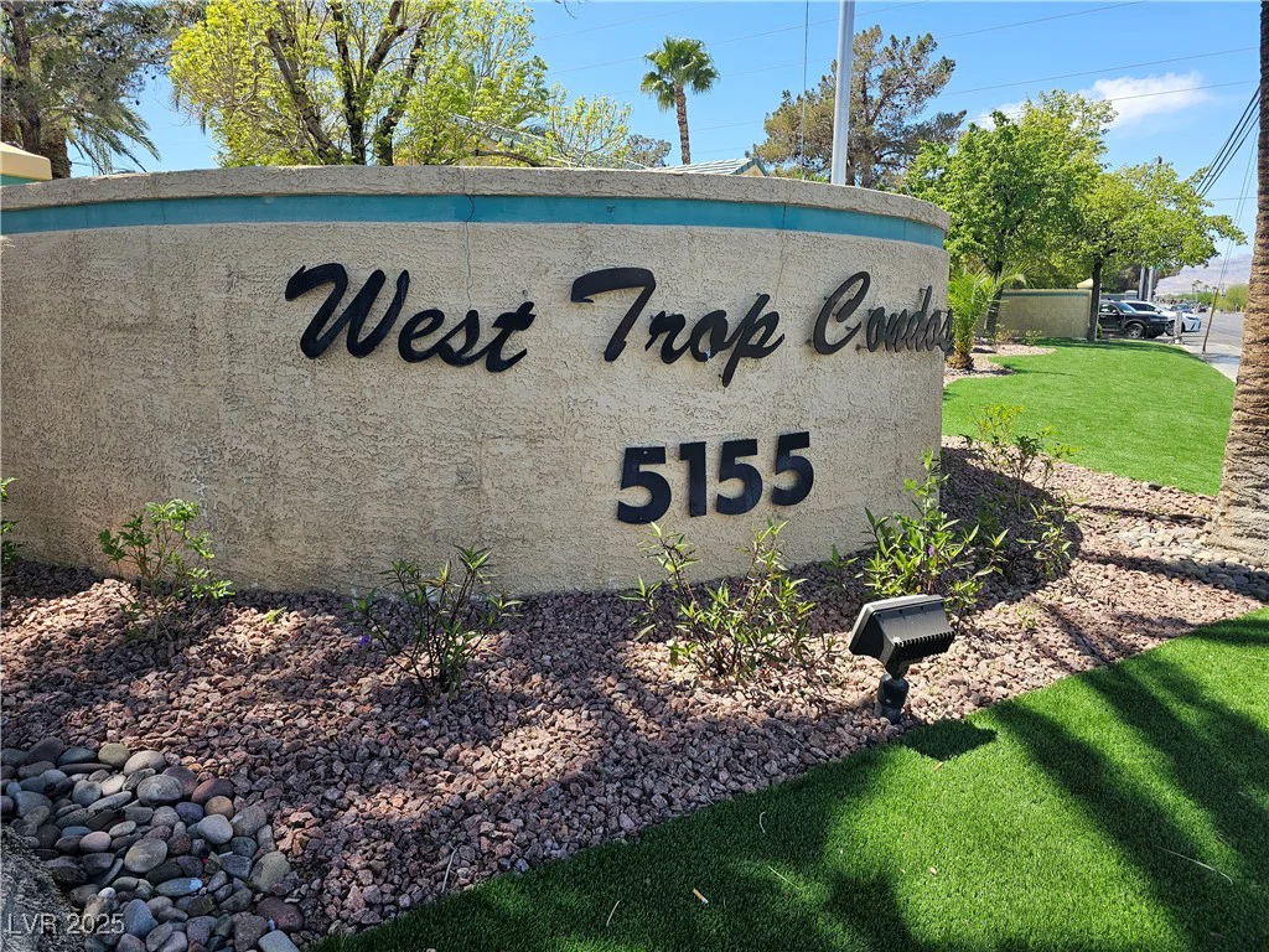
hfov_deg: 73.9
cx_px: 634
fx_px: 843
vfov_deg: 58.9
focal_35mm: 23
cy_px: 476
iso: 10
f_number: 1.7
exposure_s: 1/331
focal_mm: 6.3
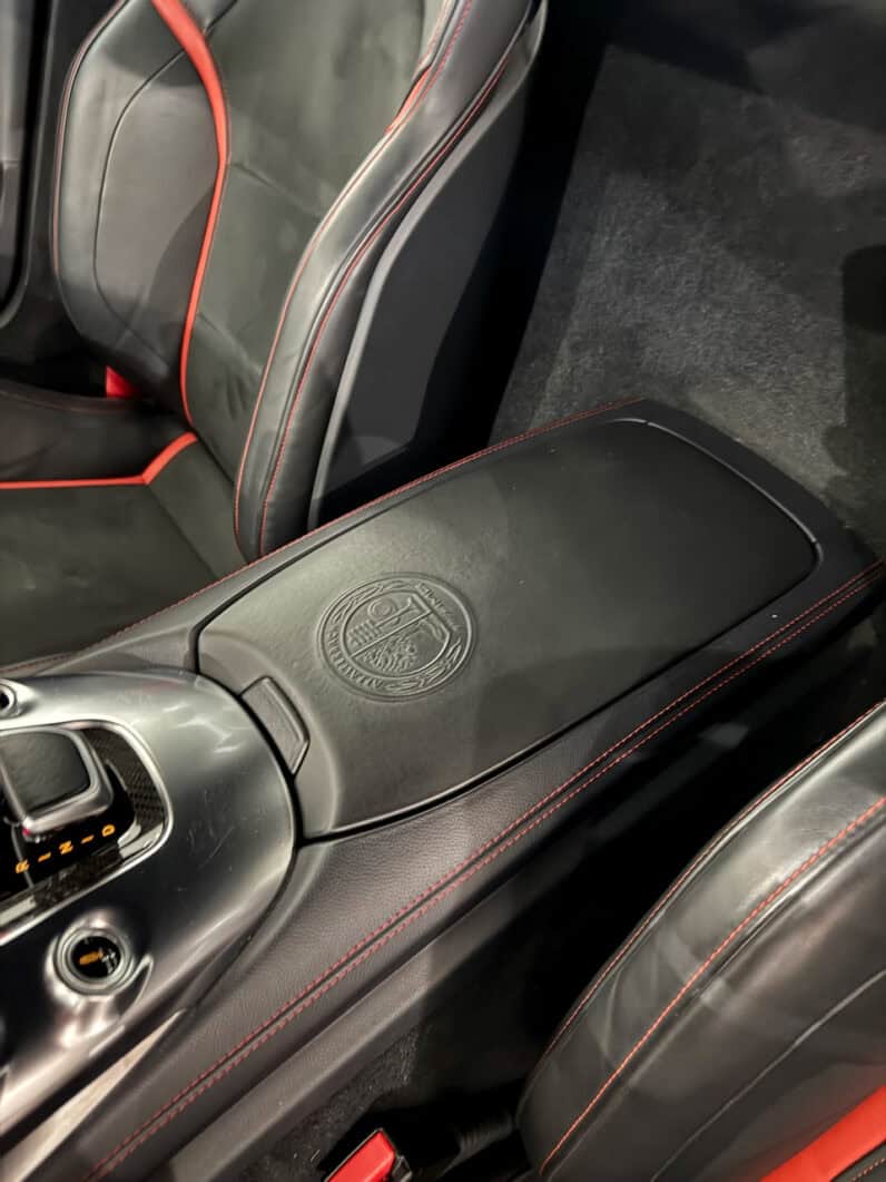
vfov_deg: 71.6
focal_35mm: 24
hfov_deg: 56.8
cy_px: 591
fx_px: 819
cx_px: 443
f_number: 1.8
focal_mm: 6.8
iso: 1250
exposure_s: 1/20
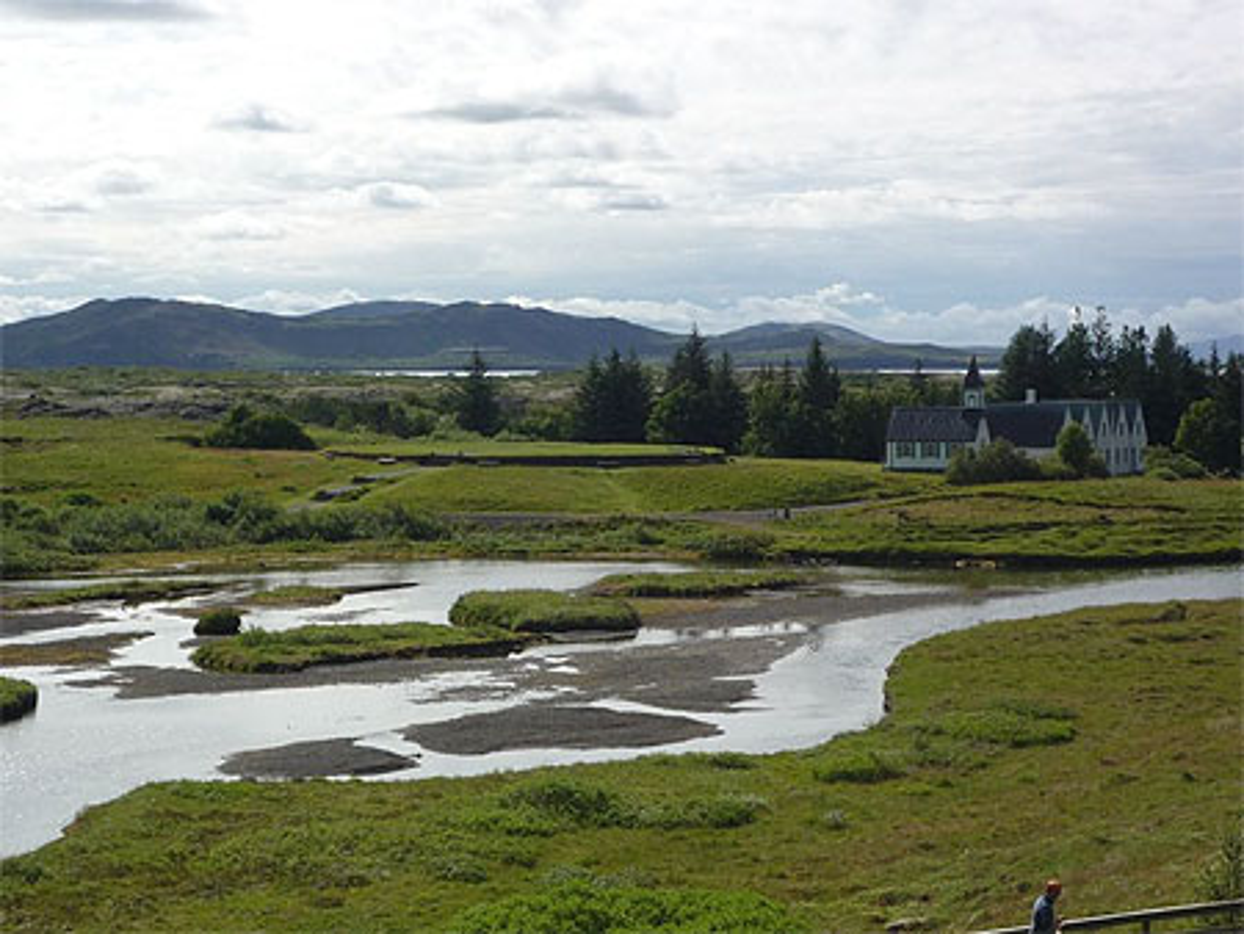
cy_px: 467
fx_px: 2733
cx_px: 622
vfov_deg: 19.4
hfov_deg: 25.6
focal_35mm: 76
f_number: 6.3
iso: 100
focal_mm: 11.3
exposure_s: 1/500
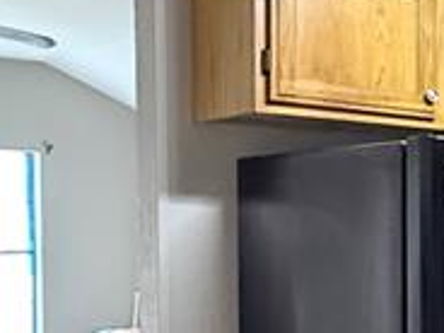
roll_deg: +0.2
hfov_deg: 20.2
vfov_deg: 18.8
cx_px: 729
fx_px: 1000
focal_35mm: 78
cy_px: 236
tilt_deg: +0.1
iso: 1250
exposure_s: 1/60
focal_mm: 2.22
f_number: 2.2
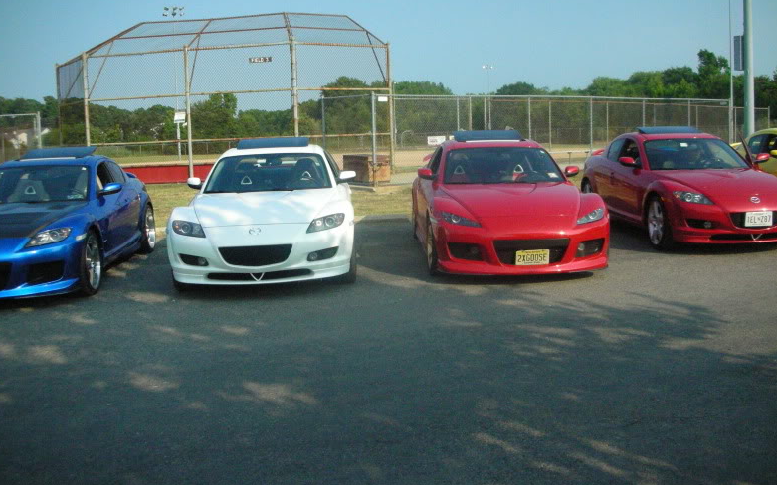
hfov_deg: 51.5
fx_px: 805
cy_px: 214
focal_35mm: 38
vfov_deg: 33.5
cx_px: 386
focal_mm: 5.8
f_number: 8.5
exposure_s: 1/472
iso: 400
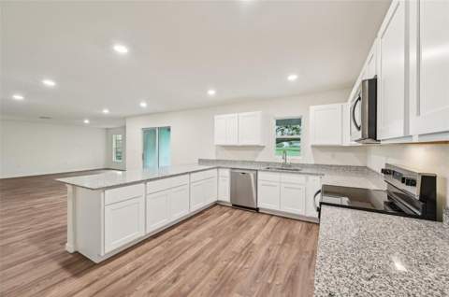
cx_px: 224
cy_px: 148
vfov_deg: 81.0
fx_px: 174
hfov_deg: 104.4
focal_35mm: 14
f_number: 8
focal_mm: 14
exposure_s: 1/15
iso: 400
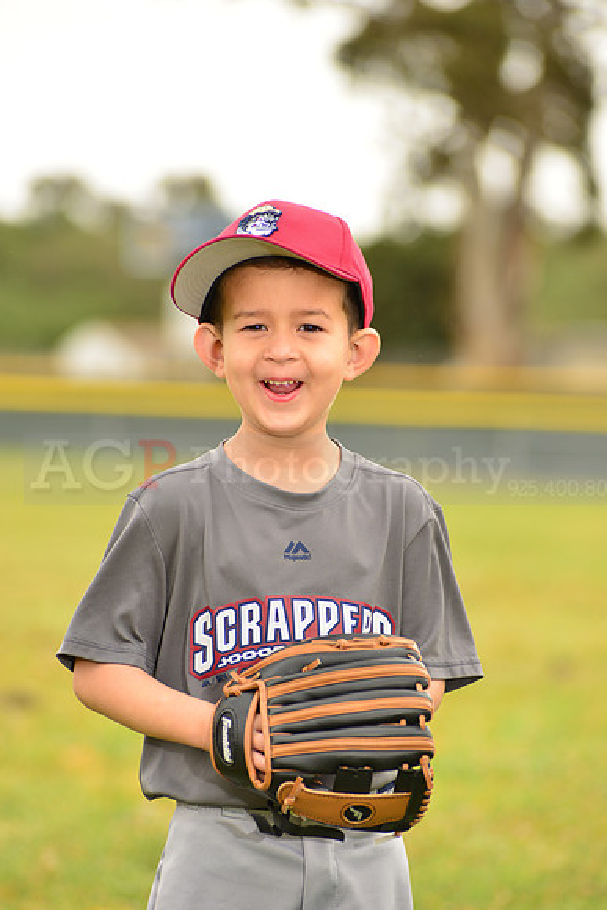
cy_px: 455
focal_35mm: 185
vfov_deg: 11.1
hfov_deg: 7.4
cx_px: 304
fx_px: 4676
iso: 160
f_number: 5.6
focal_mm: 185
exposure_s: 1/250
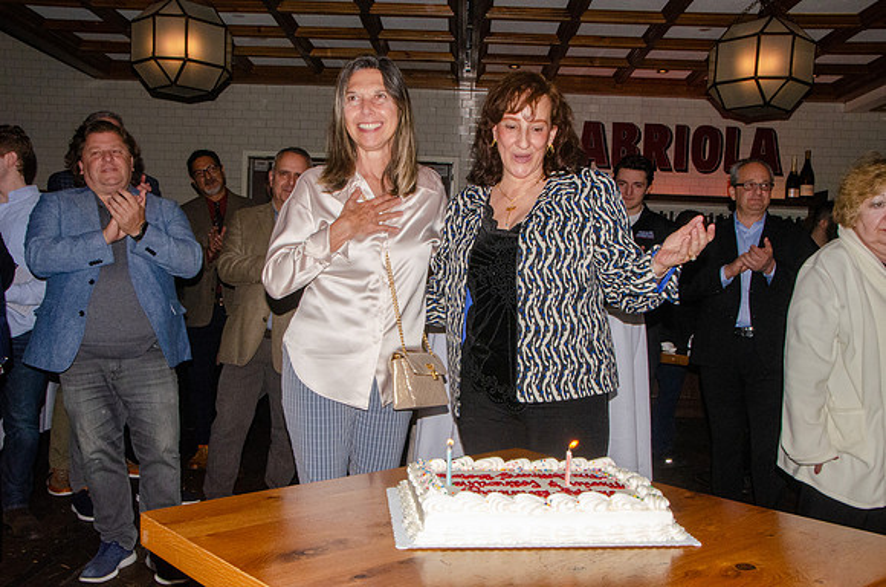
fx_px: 884
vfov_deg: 36.7
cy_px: 294
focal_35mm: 36
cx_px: 443
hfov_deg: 53.2
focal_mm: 24
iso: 2500
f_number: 20
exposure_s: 1/160
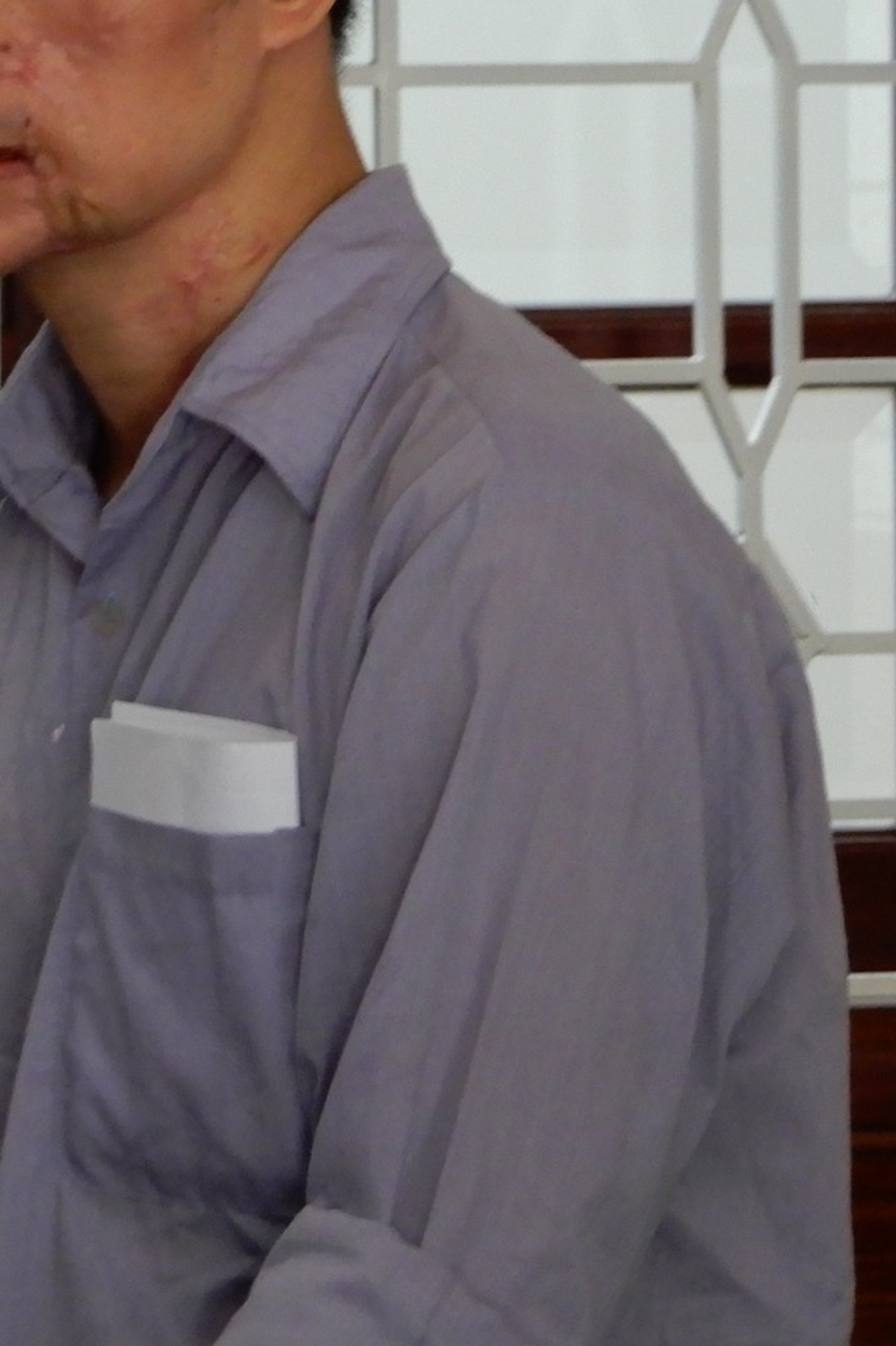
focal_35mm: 472
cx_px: -350
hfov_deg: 2.9
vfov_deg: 4.4
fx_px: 17626
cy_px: 503
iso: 400
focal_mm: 40.1
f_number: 5.6
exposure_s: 1/50
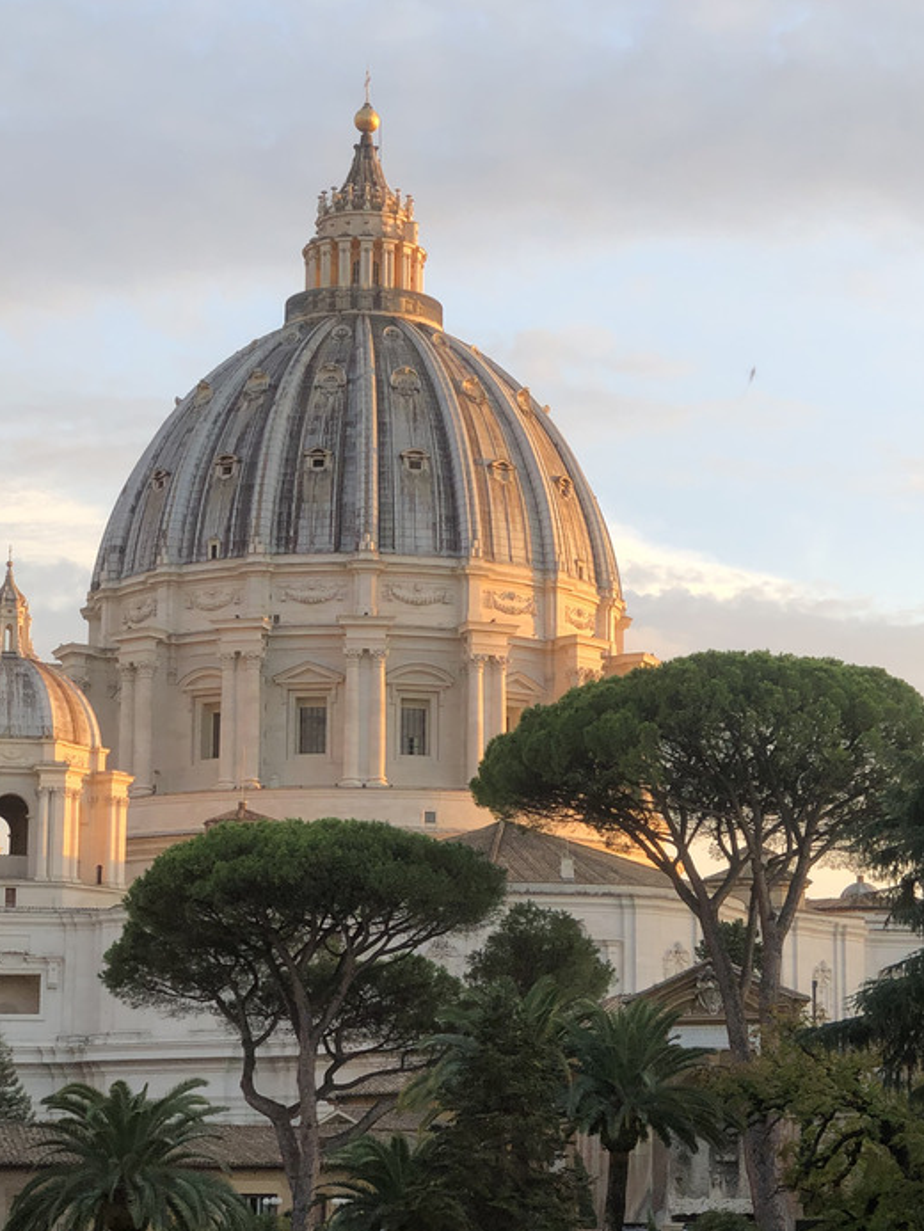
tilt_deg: +10.5
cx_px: 748
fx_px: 3202
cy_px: 604
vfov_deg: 21.8
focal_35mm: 90
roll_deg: +1.7
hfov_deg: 16.3
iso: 20
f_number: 2.4
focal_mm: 6
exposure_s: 1/120
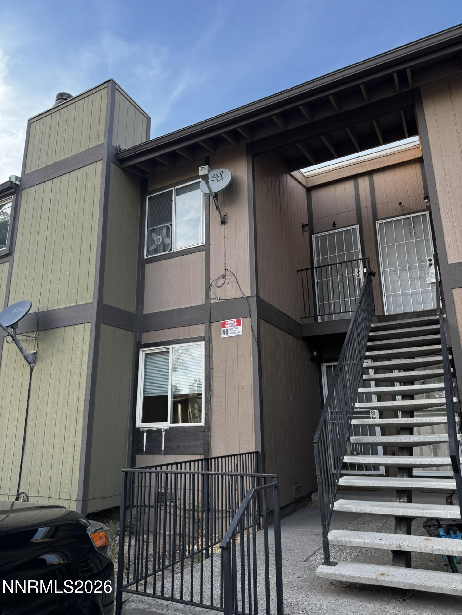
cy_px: 308
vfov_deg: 71.6
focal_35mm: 24
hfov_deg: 56.8
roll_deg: +1.2
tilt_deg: +15.9
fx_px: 427
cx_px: 231
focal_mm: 6.76
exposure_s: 1/349
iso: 80
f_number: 1.78
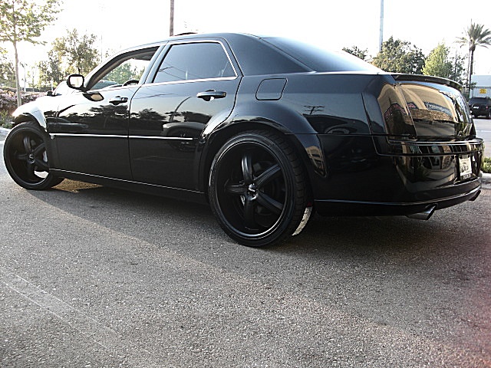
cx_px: 246
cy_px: 184
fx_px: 511
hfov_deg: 51.4
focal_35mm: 36
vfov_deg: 39.7
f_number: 2.8
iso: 50
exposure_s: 1/60
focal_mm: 6.3
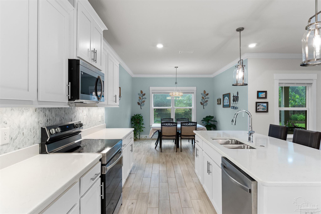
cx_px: 160
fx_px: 175
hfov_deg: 85.0
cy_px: 107
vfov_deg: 62.8
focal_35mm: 20
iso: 500
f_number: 9.5
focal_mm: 13.1
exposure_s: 1/6
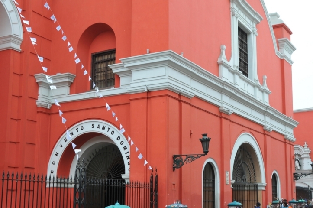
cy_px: 128
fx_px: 443
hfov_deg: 38.9
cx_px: 170
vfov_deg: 26.3
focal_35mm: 51
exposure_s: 1/180
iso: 200
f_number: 6.7
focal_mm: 24
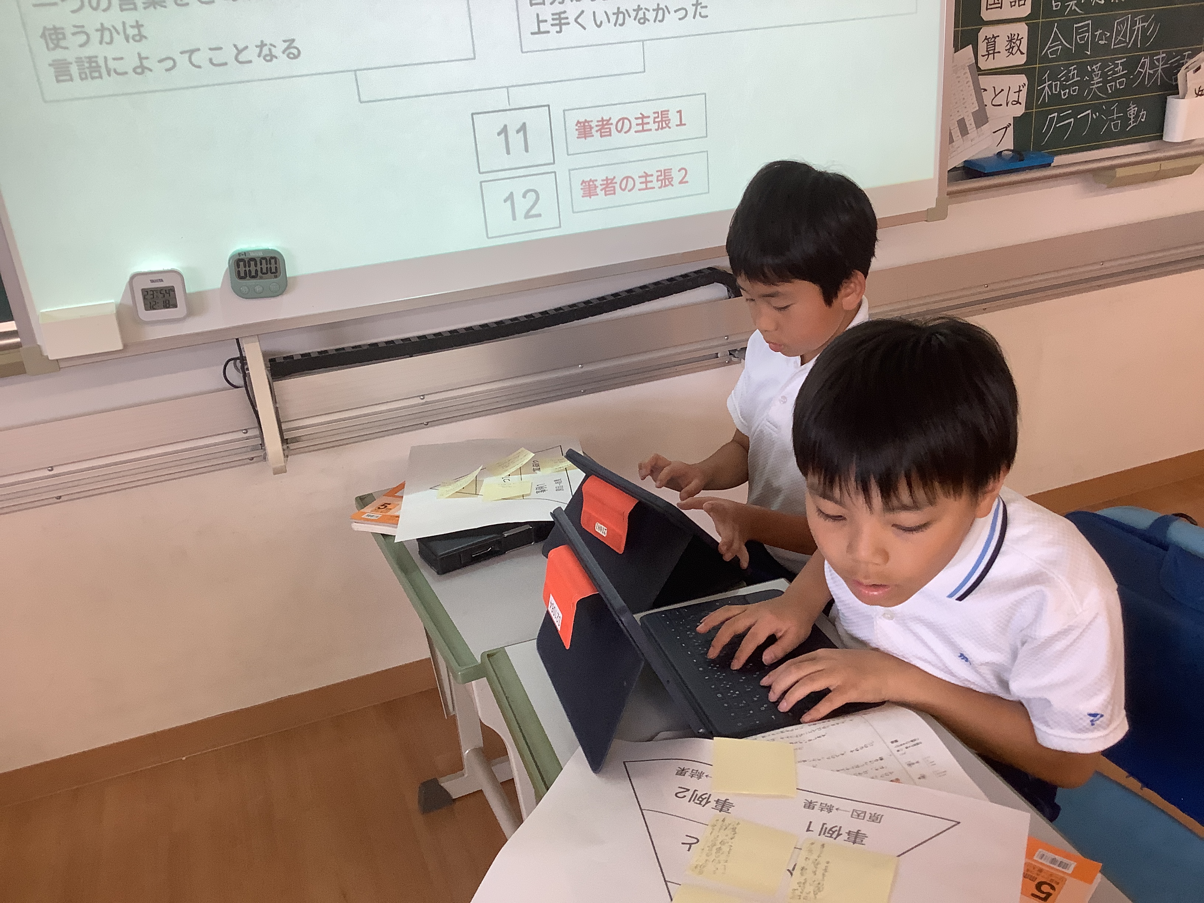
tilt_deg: -24.3
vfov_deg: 45.4
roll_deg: +3.8
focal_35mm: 31
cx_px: 602
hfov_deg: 58.4
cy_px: 452
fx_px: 1078
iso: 125
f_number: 2.4
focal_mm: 3.3
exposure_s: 1/60
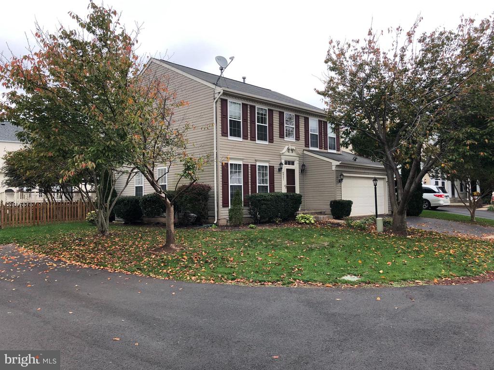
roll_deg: -0.6
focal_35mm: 28
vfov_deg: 49.7
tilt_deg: +2.3
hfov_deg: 63.4
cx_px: 247
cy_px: 185
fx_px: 400
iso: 20
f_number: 1.8
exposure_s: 1/736
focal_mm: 3.99
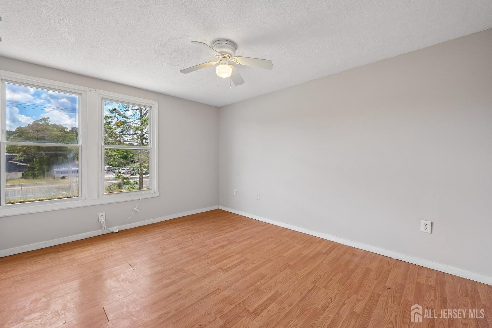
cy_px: 164
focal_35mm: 14
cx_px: 246
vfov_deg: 81.2
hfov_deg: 104.3
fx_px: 191
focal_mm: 14
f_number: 11
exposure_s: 1/40
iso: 400
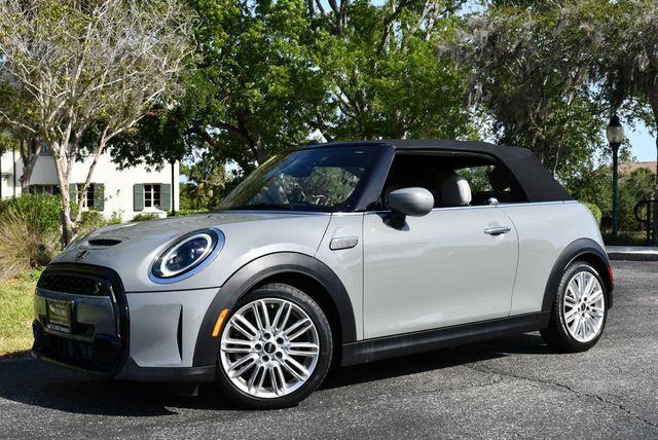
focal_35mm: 48
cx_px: 329
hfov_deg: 41.1
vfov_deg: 28.1
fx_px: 878
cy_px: 220
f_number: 8
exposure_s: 1/250
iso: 125
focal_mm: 24
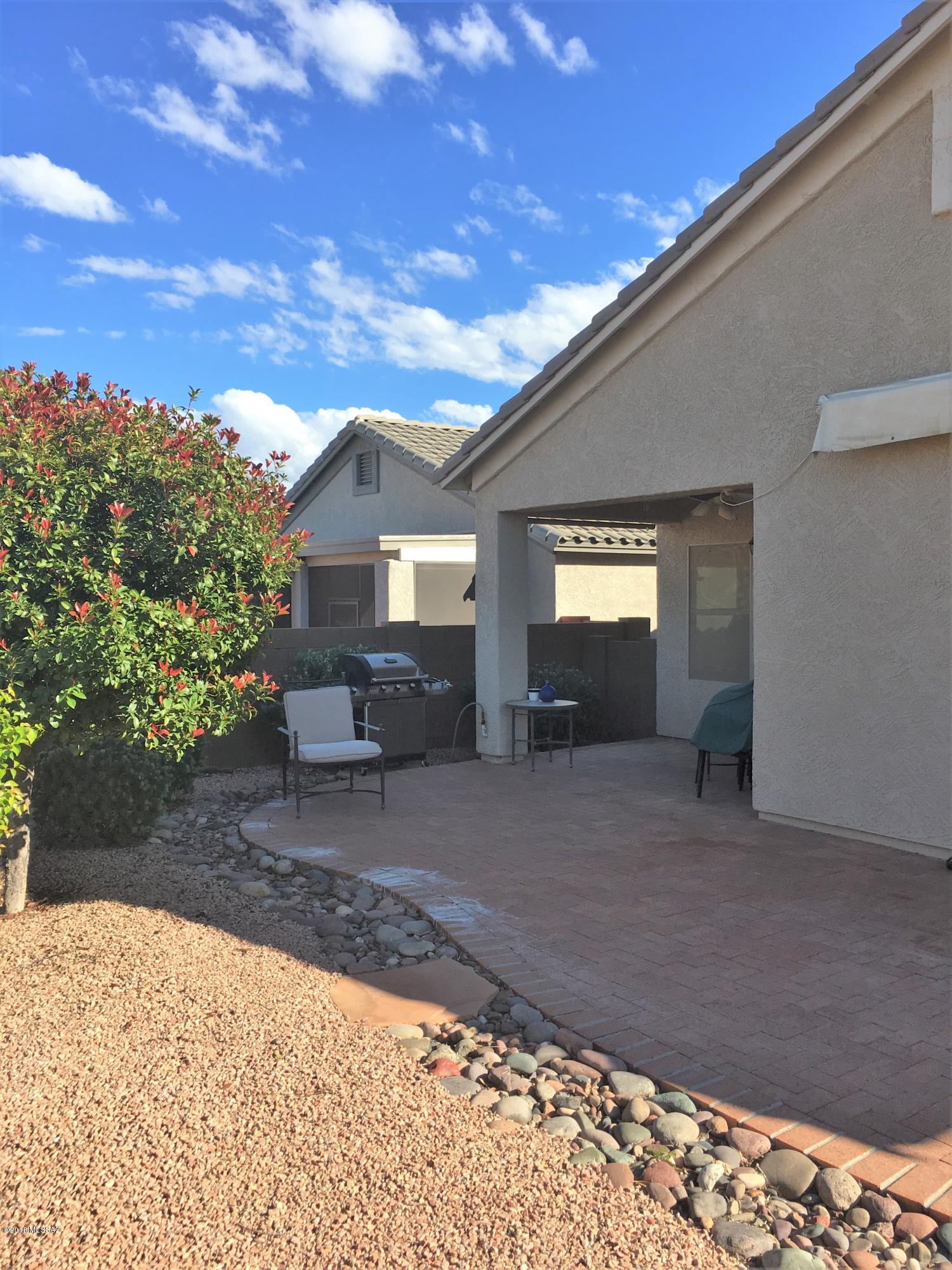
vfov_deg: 61.7
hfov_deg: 48.2
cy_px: 635
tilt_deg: -1.2
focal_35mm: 29
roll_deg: -0.1
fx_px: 1063
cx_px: 476
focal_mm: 4.15
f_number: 2.2
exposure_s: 1/845
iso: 25
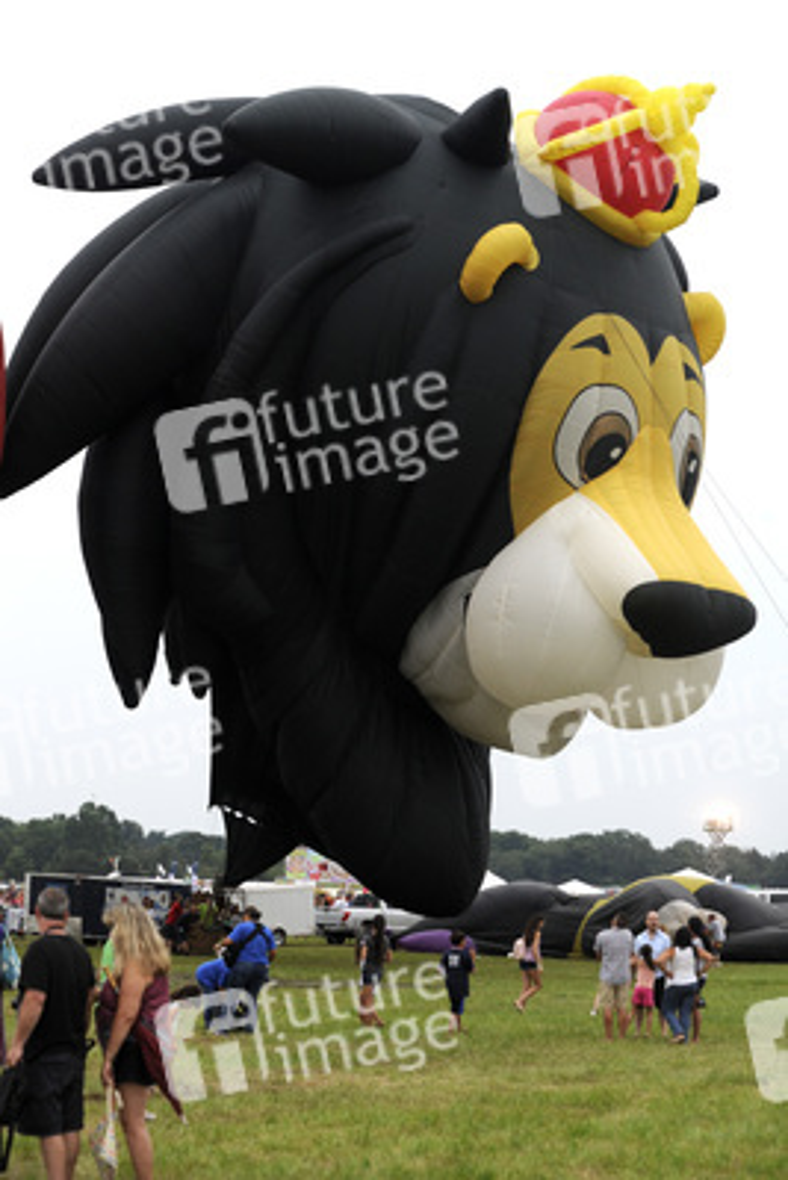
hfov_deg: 17.1
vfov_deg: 25.4
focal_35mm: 80
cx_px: 394
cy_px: 590
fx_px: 2624
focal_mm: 80
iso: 1250
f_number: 5.6
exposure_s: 1/500
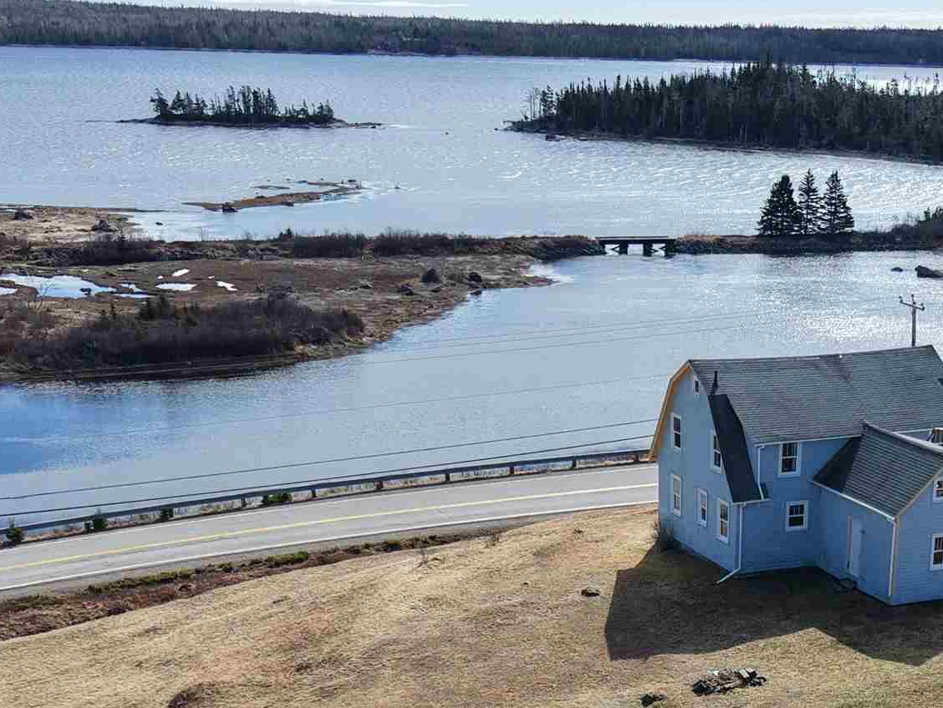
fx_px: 1771
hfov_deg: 29.2
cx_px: 733
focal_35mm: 65
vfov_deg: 20.9
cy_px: 874
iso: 250
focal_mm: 8.67
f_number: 1.8
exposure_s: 1/5000
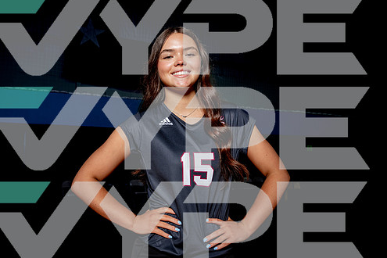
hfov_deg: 51.8
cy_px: 129
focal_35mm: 37
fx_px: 398
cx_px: 170
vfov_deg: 35.9
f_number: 5.6
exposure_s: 1/200
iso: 250
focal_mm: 31
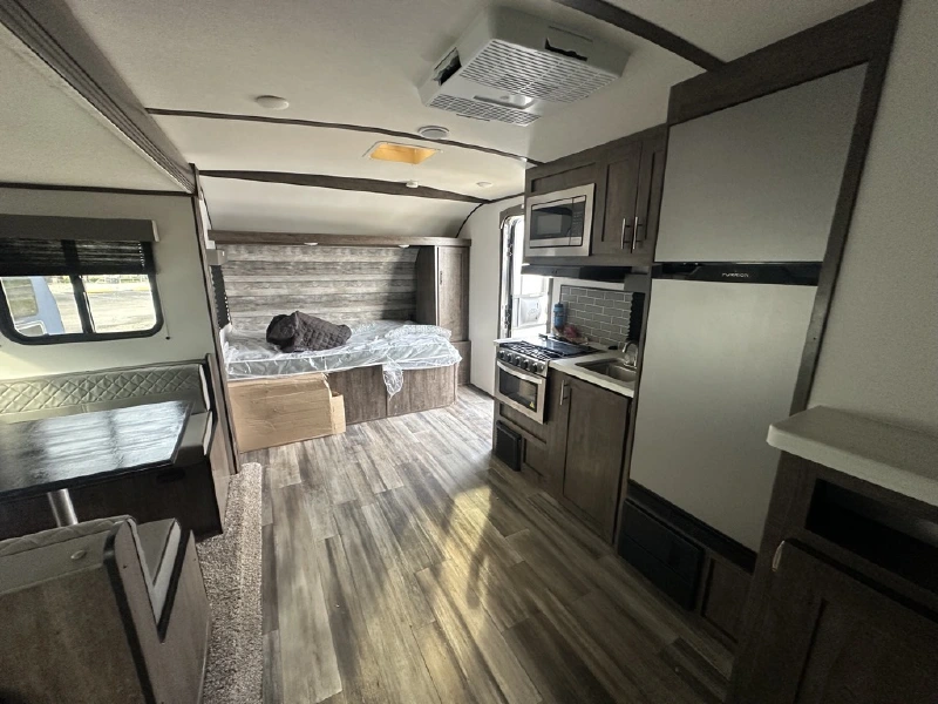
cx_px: 469
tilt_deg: -11.9
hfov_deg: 102.1
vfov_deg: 85.7
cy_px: 352
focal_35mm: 14
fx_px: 379
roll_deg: -2.0
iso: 250
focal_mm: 2.22
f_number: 2.2
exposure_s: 1/99
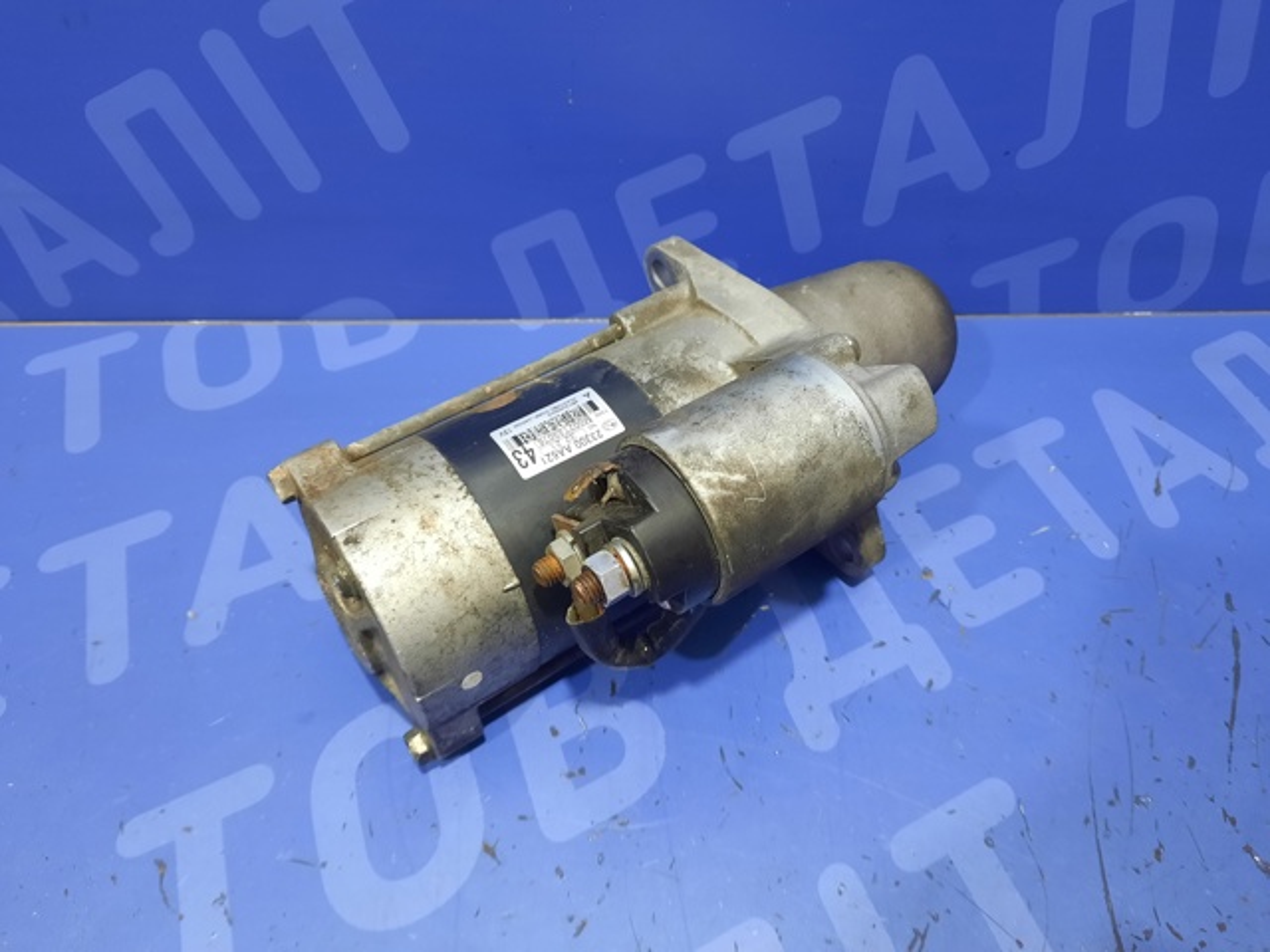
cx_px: 635
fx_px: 917
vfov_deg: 54.9
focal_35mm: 25
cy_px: 476
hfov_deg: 69.4
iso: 400
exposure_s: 1/33
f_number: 2
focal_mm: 4.6
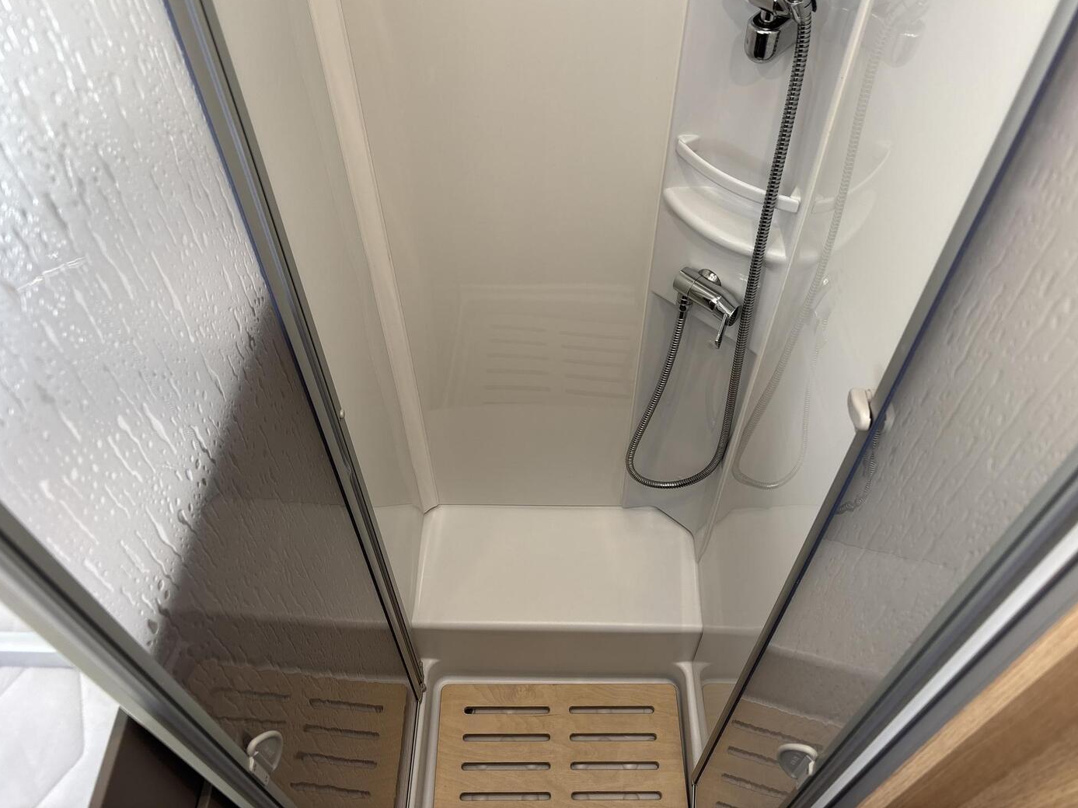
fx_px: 841
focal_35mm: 27
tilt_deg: -50.1
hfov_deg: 65.3
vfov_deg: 51.3
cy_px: 389
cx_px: 555
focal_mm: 5.96
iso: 80
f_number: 1.6
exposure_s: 1/121
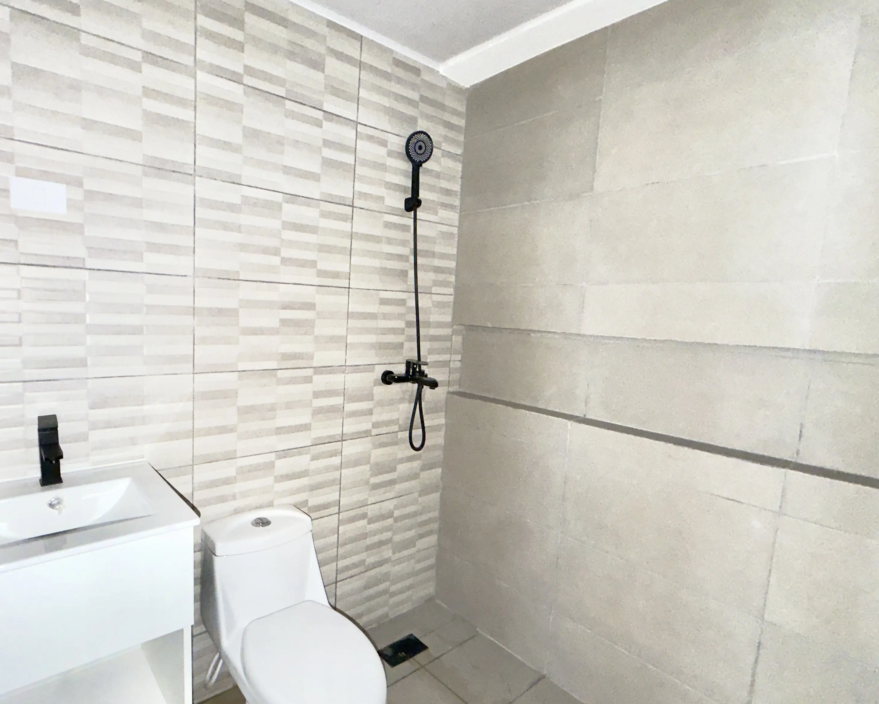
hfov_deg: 82.3
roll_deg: -2.7
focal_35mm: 19
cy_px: 365
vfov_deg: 70.8
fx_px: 494
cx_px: 353
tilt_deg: -8.4
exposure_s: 1/30
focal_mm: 2.22
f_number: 2.2
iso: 200
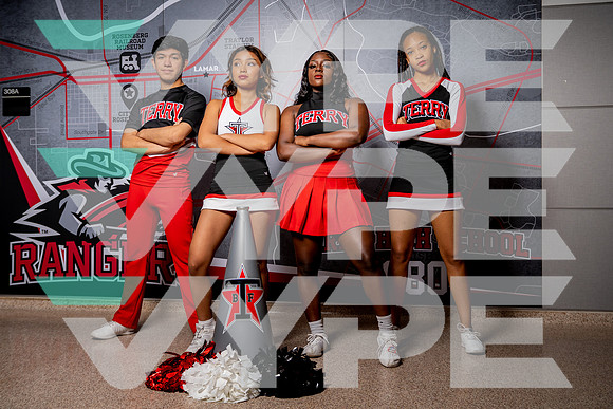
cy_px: 193
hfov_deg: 50.4
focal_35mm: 38
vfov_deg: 34.9
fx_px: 651
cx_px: 284
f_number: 4.5
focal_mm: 34
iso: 100
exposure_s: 1/250
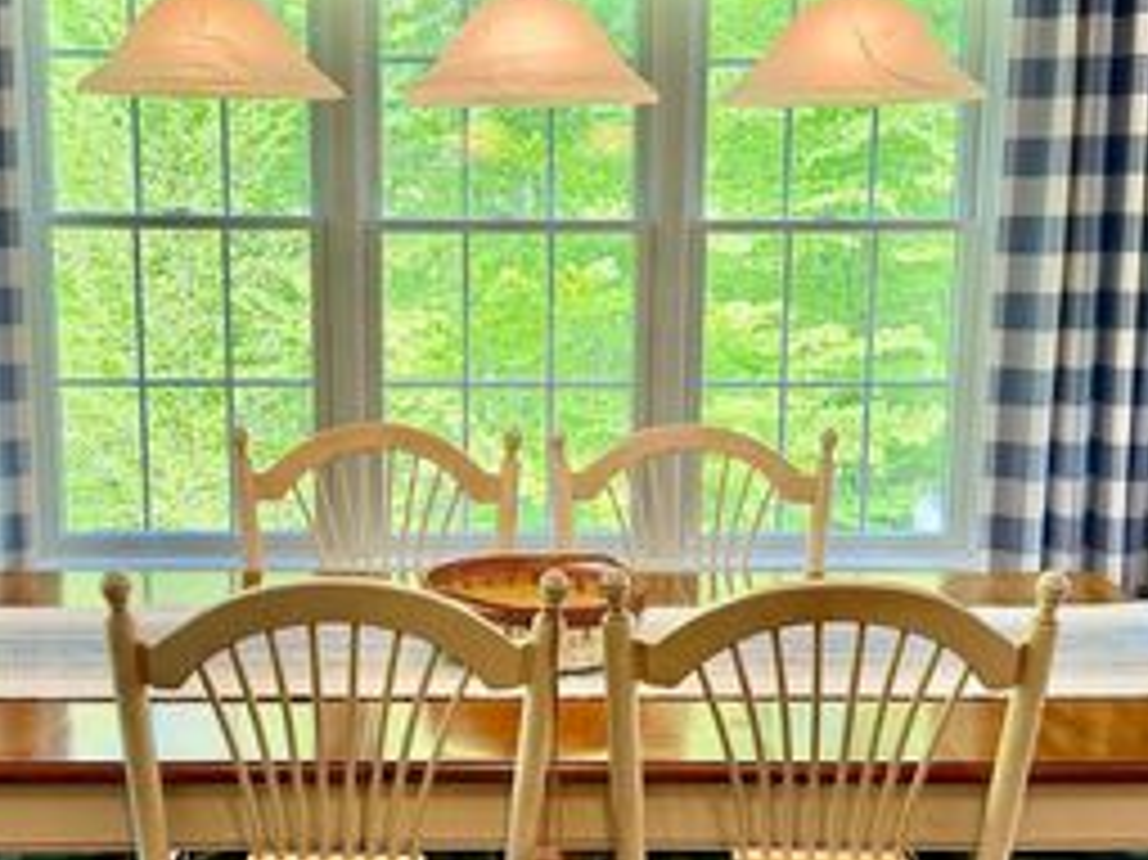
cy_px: 448
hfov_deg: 40.4
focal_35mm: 47
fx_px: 1558
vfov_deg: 30.9
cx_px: 509
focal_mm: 6.76
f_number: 1.78
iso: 80
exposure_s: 1/169
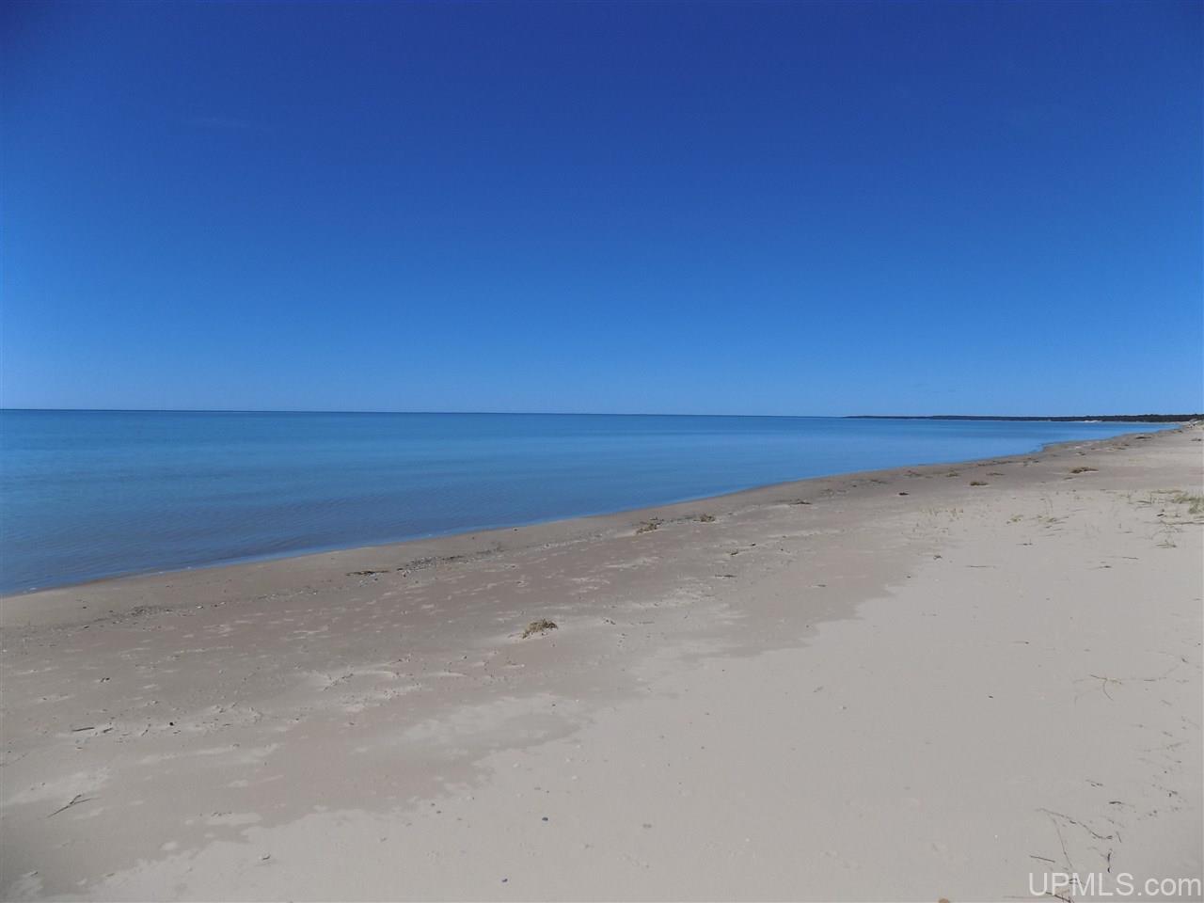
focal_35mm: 23
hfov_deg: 73.9
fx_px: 800
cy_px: 452
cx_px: 602
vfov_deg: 58.9
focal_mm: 4
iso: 80
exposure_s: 1/250
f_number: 9.9
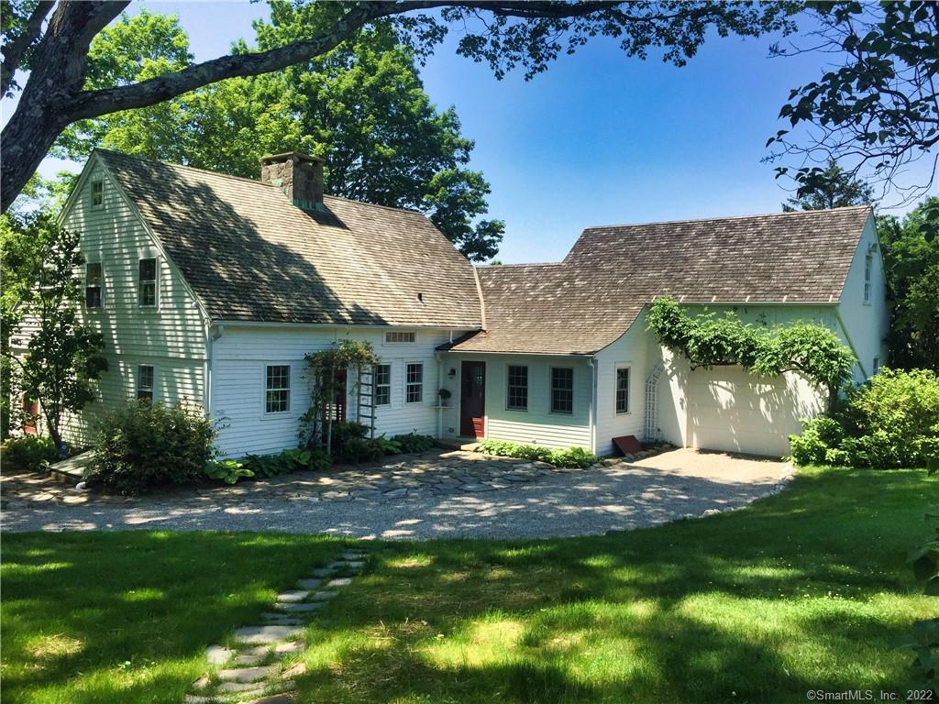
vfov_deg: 48.2
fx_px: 787
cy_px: 352
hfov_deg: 61.7
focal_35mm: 29
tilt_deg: -2.2
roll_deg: -2.7
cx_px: 470
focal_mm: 4.15
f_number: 2.2
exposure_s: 1/1199
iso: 32
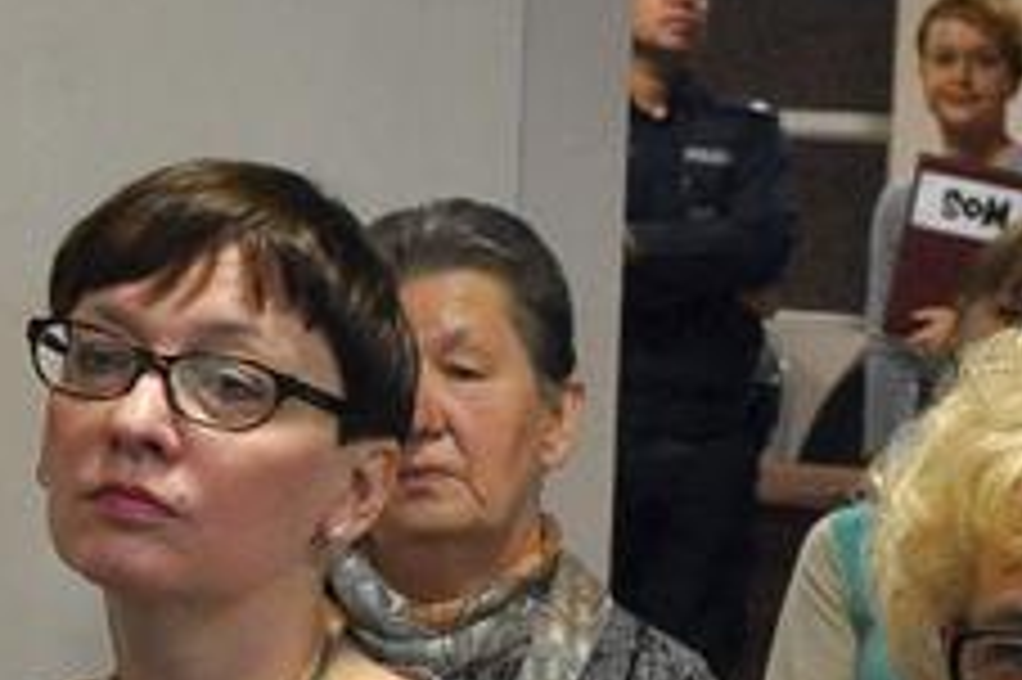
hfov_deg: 12.4
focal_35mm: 163
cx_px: 1144
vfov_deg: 8.3
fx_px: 4620
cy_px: 961
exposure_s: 1/125
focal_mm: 29
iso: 2500
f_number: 5.6
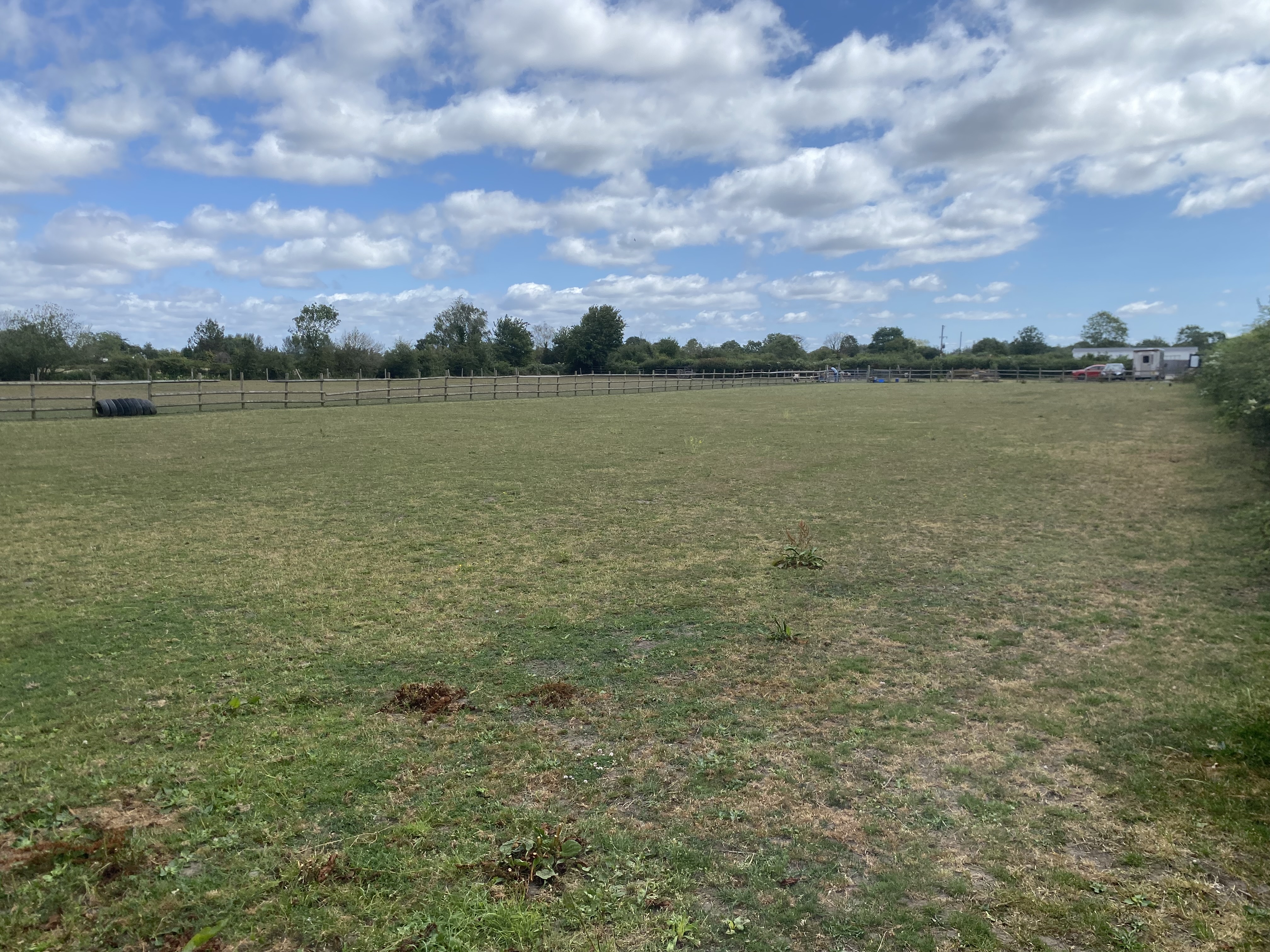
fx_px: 954
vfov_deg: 53.1
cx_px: 635
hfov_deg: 67.3
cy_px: 476
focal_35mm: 26
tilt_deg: -8.3
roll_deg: +0.2
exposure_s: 1/3125
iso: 32
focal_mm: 4.25
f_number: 1.8
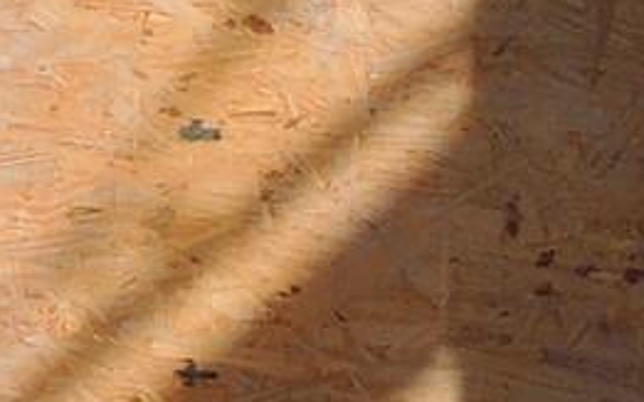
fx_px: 4826
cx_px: 370
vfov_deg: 4.6
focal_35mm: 275
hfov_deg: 7.6
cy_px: 1019
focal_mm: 5.8
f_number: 3.6
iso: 100
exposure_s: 1/1250
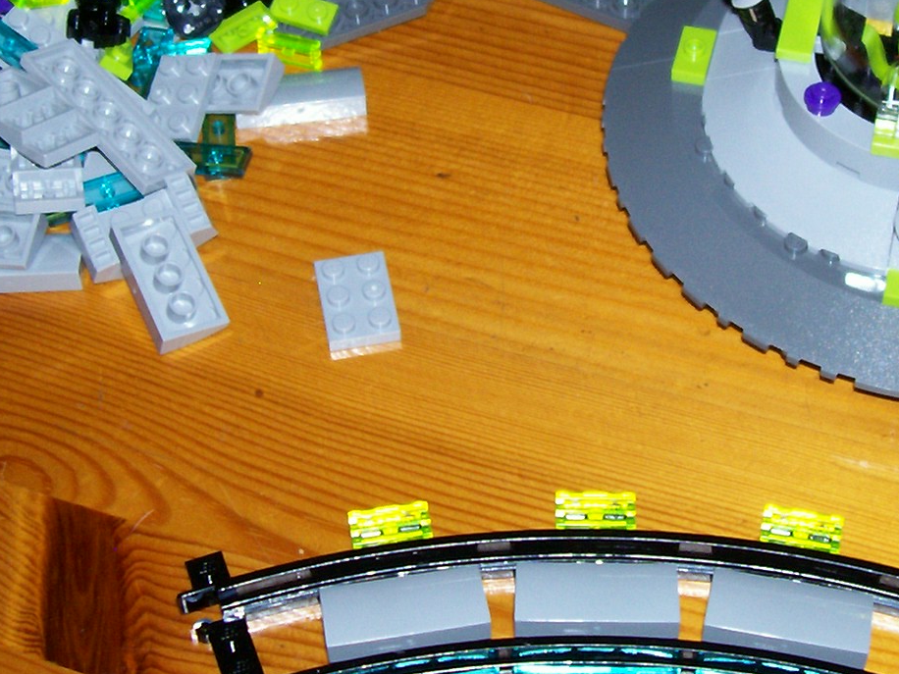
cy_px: 190
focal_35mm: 76
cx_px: 505
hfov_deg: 25.6
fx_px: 1974
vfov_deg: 19.3
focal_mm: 5.6
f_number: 2.7
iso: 80
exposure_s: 1/64
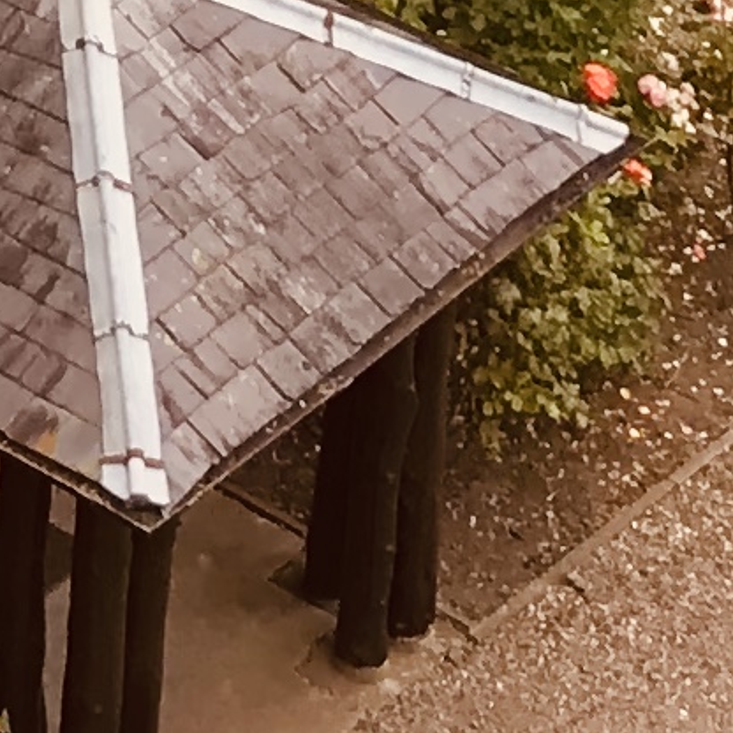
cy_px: -1189
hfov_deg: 7.0
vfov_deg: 6.8
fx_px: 5750
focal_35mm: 240
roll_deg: +1.2
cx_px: -913
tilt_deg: -20.7
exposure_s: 1/488
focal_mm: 3.99
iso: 20
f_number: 1.8
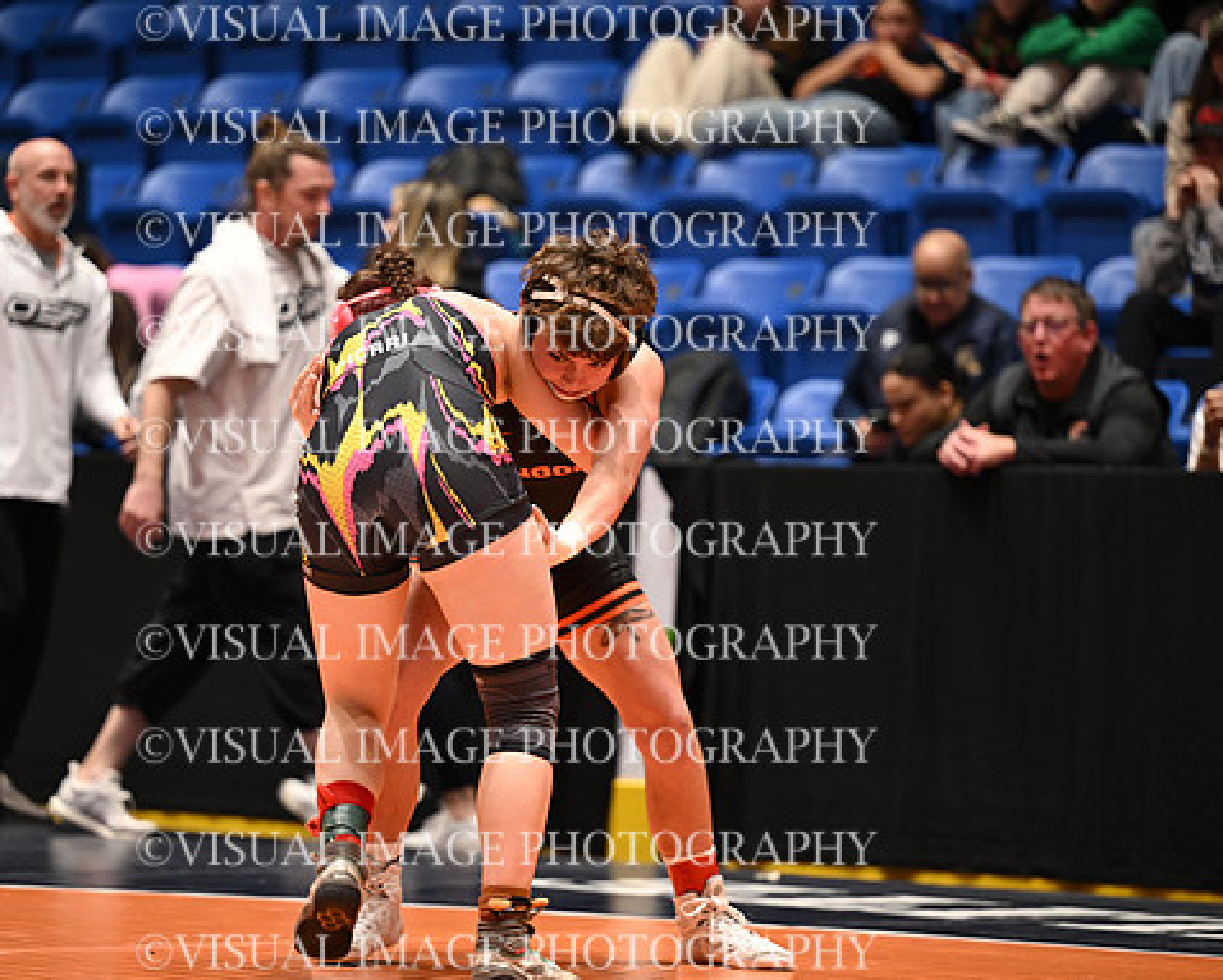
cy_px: 487
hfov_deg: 11.7
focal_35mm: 165
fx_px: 5976
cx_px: 507
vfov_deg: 9.4
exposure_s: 1/120
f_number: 2.8
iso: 560
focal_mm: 145
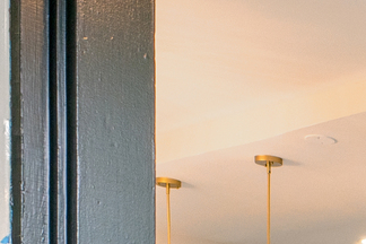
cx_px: 880
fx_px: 1830
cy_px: 461
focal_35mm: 180
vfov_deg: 7.4
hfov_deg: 10.0
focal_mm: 24
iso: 250
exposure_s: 1/1.67
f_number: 8
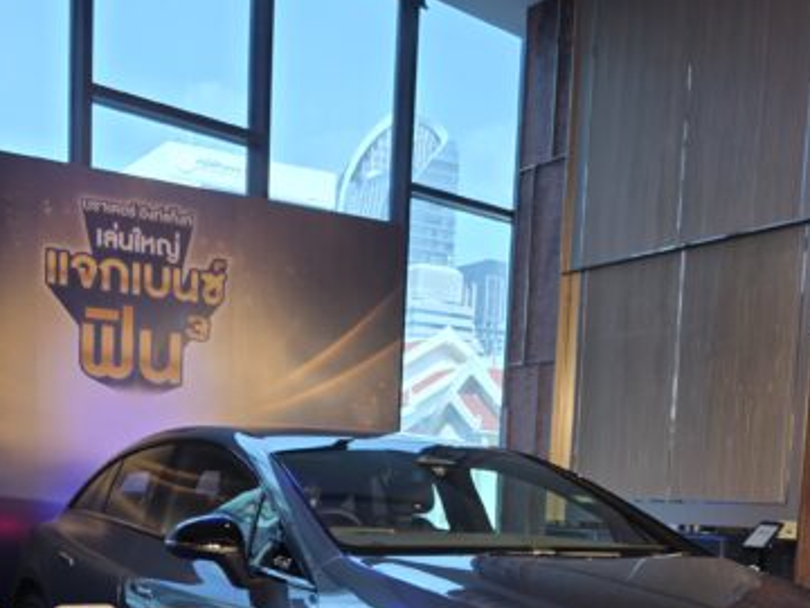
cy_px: 594
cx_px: 340
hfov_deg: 38.8
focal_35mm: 49
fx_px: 1147
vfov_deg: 28.1
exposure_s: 1/100
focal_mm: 6.3
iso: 25
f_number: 1.7
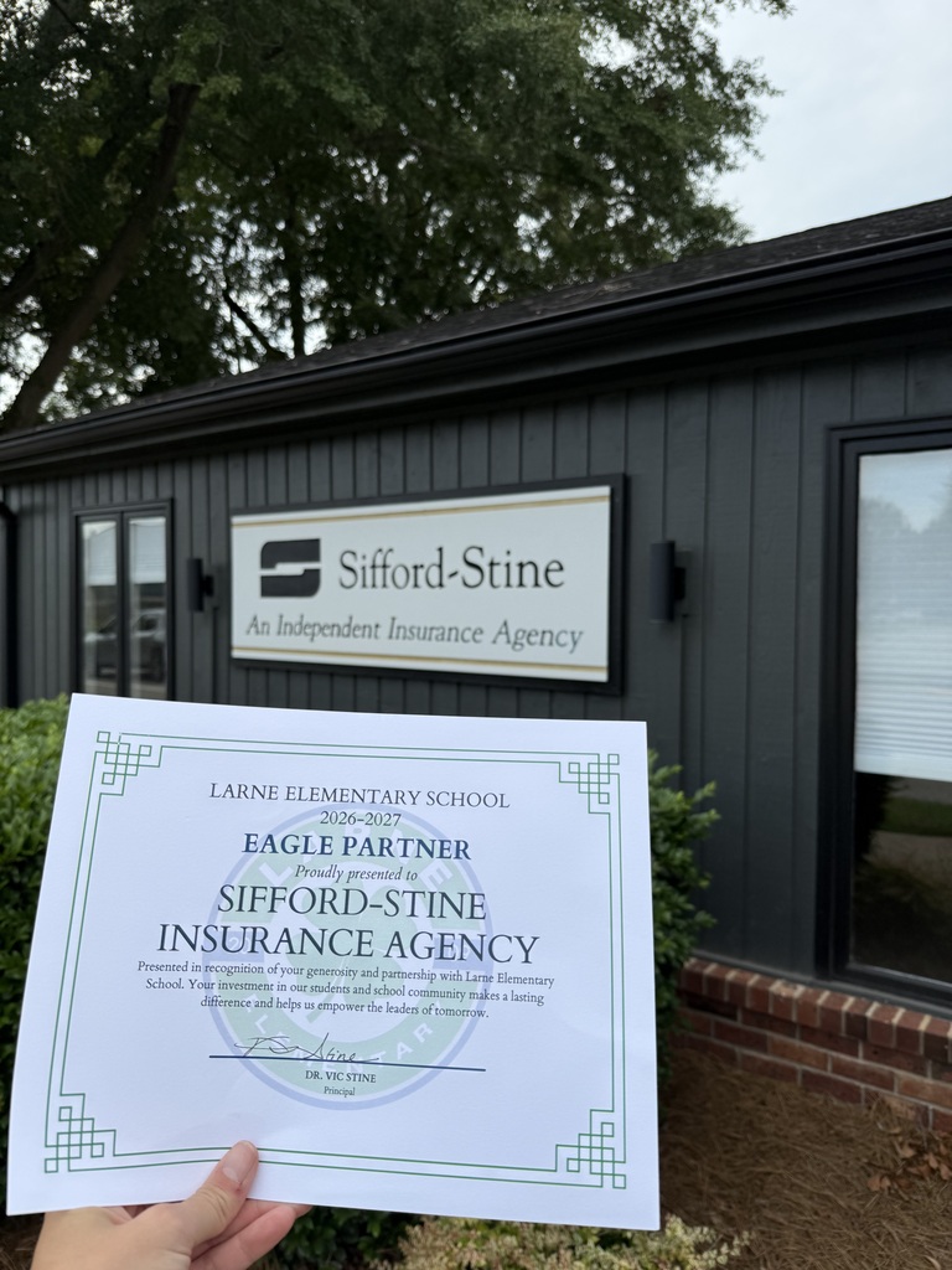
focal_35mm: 24
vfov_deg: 71.6
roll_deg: -1.2
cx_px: 476
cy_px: 635
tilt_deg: -2.2
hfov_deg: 56.8
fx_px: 880
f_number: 1.78
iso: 80
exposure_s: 1/3759
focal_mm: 6.76
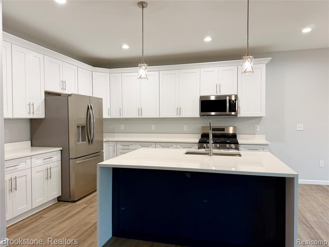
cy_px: 124
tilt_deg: -1.5
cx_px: 164
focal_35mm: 24
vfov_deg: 56.8
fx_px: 228
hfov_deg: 71.6
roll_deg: +0.4
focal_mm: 6.76
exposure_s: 1/120
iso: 160
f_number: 1.78
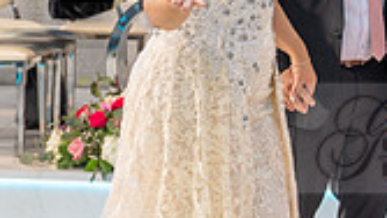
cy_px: 138
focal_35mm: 182
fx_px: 1868
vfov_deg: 6.7
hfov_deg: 11.5
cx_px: 498
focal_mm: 50
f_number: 3.5
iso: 640
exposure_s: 1/160
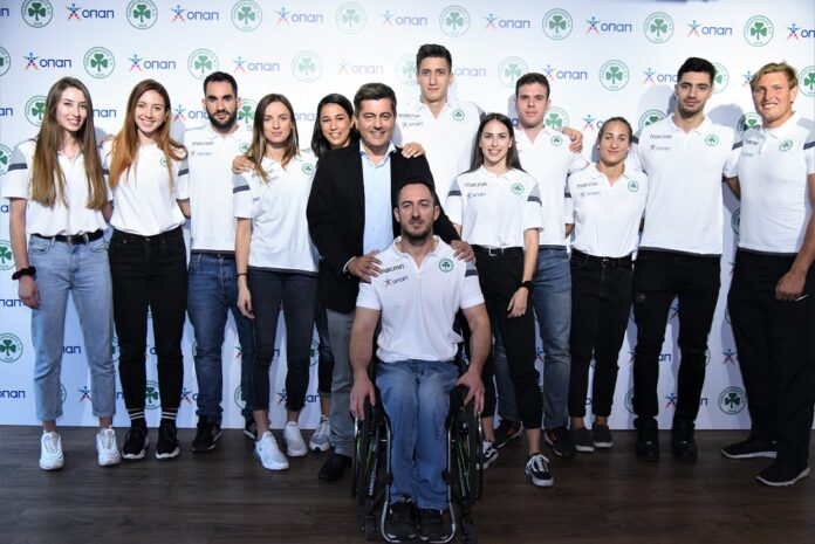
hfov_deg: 58.7
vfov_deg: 41.2
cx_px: 408
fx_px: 725
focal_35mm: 32
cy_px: 272
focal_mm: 32
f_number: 4
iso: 2500
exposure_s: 1/640
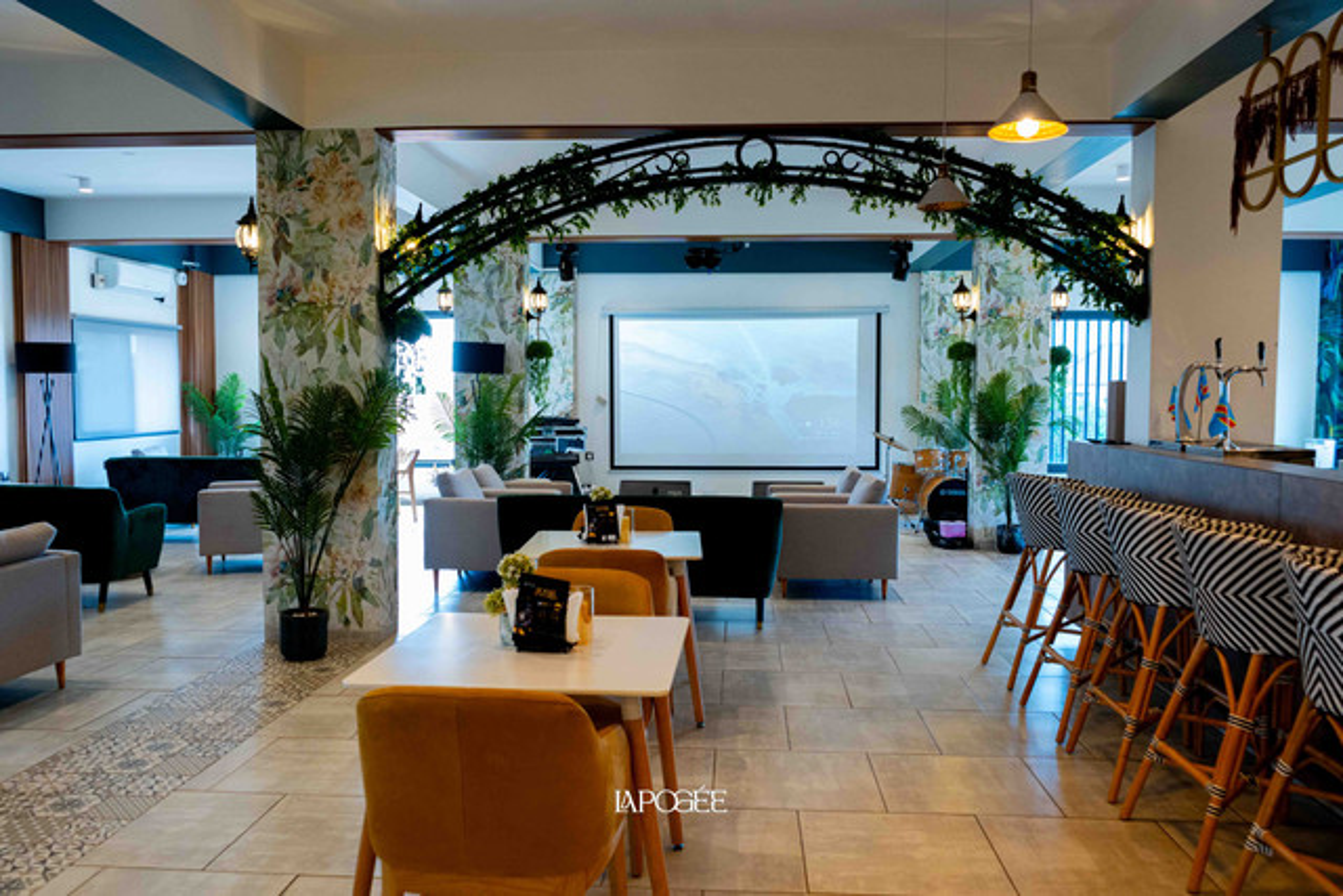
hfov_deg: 65.5
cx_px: 672
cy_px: 448
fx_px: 1045
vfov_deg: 46.4
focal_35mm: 28
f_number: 5
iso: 2000
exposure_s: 1/50
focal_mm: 28
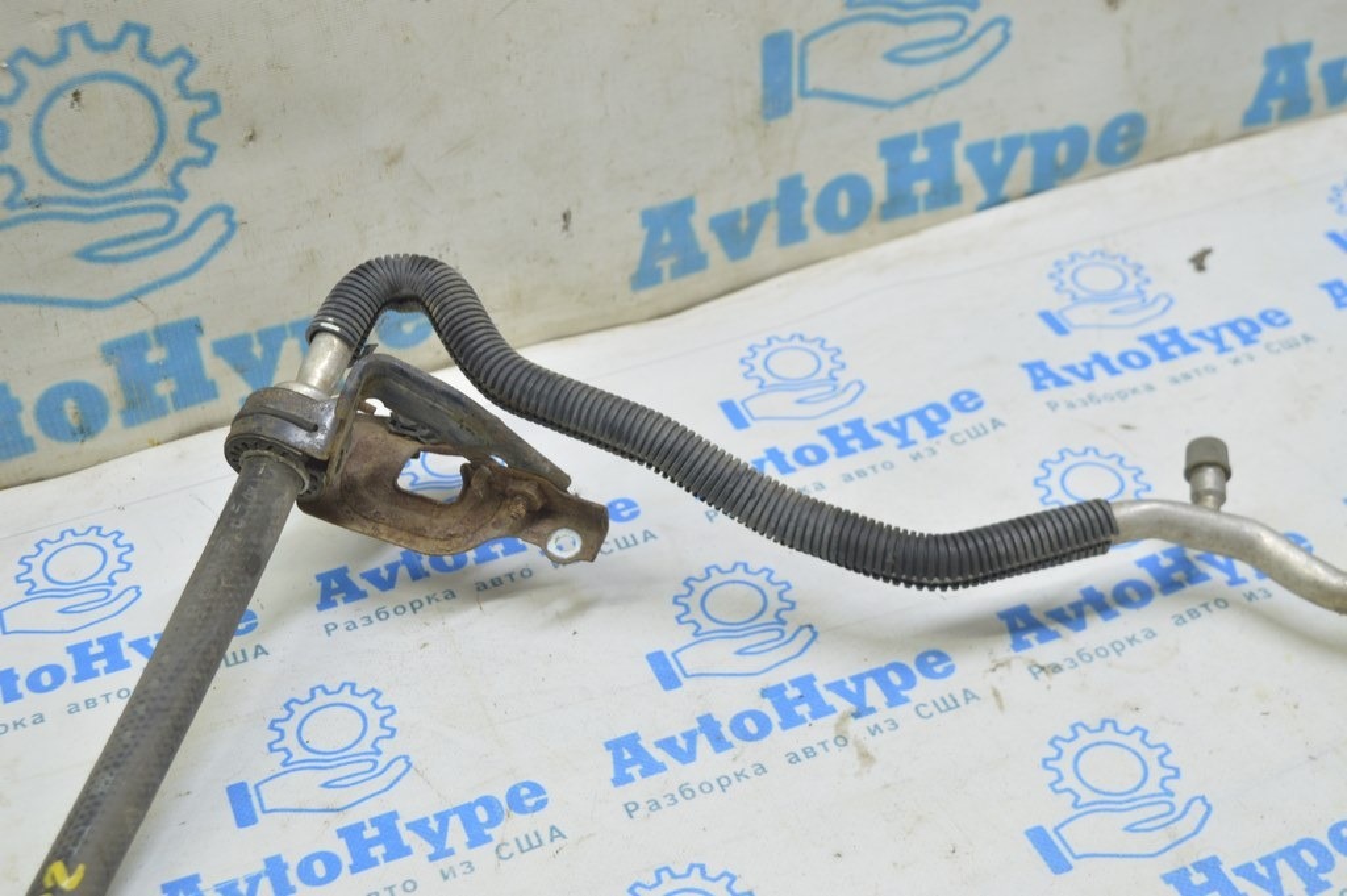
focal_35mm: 52
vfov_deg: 25.7
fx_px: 1963
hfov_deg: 37.9
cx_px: 674
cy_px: 448
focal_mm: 35
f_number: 5.6
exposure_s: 1/20
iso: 400
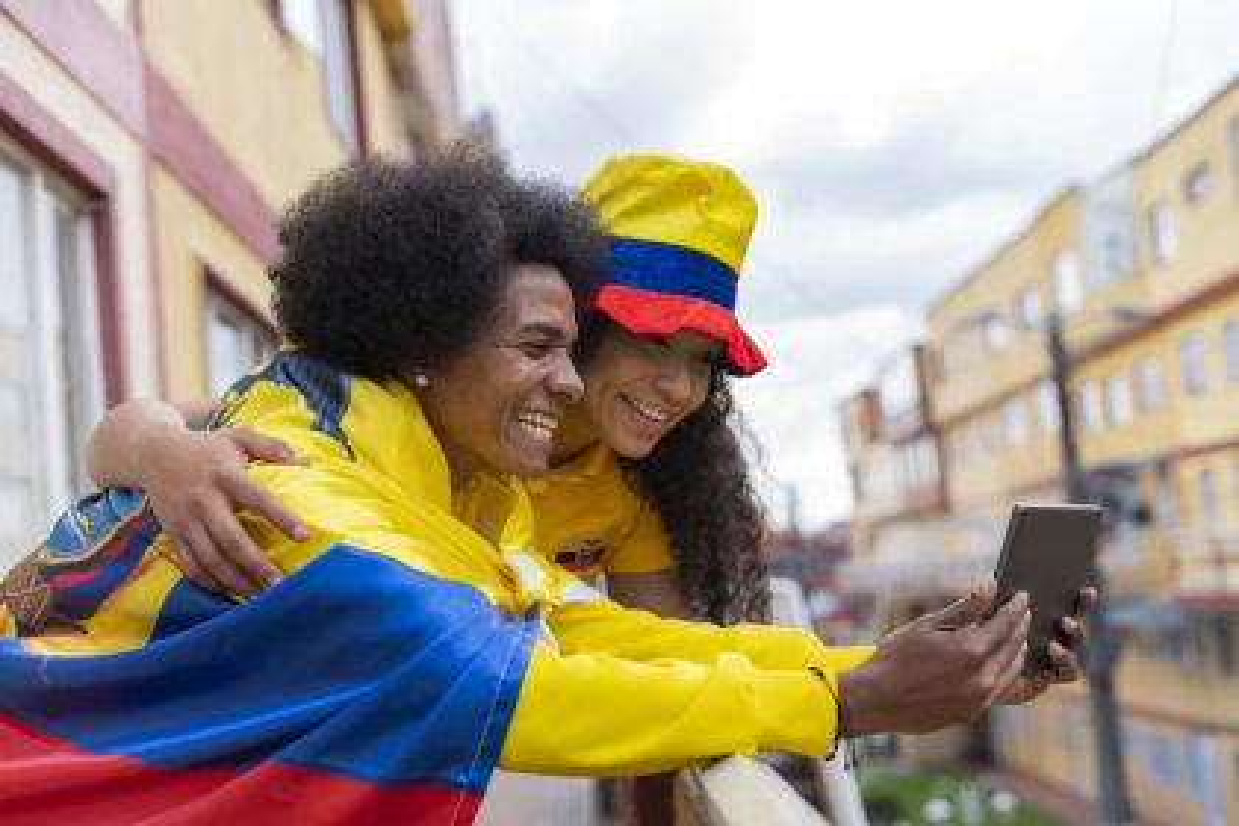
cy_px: 413
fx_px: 1721
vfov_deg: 27.0
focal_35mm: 50
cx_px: 620
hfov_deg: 39.6
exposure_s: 1/800
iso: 320
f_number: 2.8
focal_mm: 50
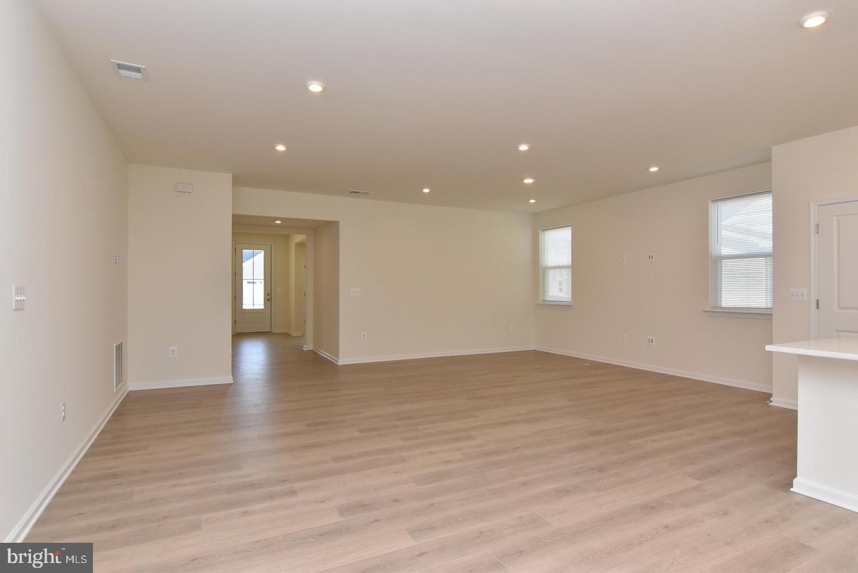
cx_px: 429
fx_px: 429
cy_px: 286
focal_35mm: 18
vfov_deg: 67.5
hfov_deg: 90.0
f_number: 10
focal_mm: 12
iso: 800
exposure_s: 1/160
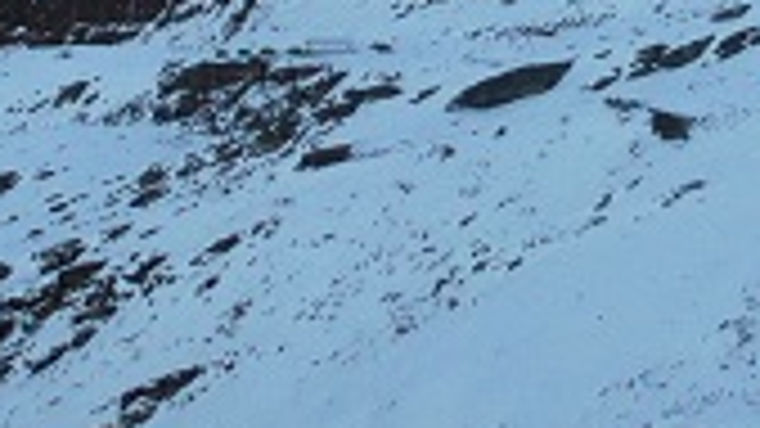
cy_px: -252
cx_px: 711
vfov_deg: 6.6
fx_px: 3627
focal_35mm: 180
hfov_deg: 11.9
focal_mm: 20
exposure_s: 1/500
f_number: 3.8
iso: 320
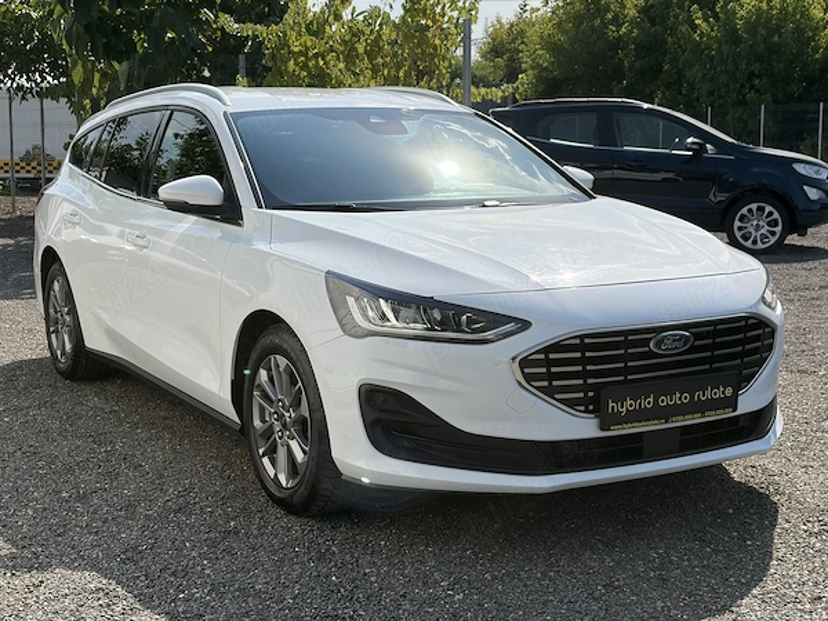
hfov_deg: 36.8
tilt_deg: -7.8
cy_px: 310
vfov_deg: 28.0
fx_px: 1244
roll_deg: +1.3
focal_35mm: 52
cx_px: 414
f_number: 1.6
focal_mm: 5.96
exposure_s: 1/4975
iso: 32
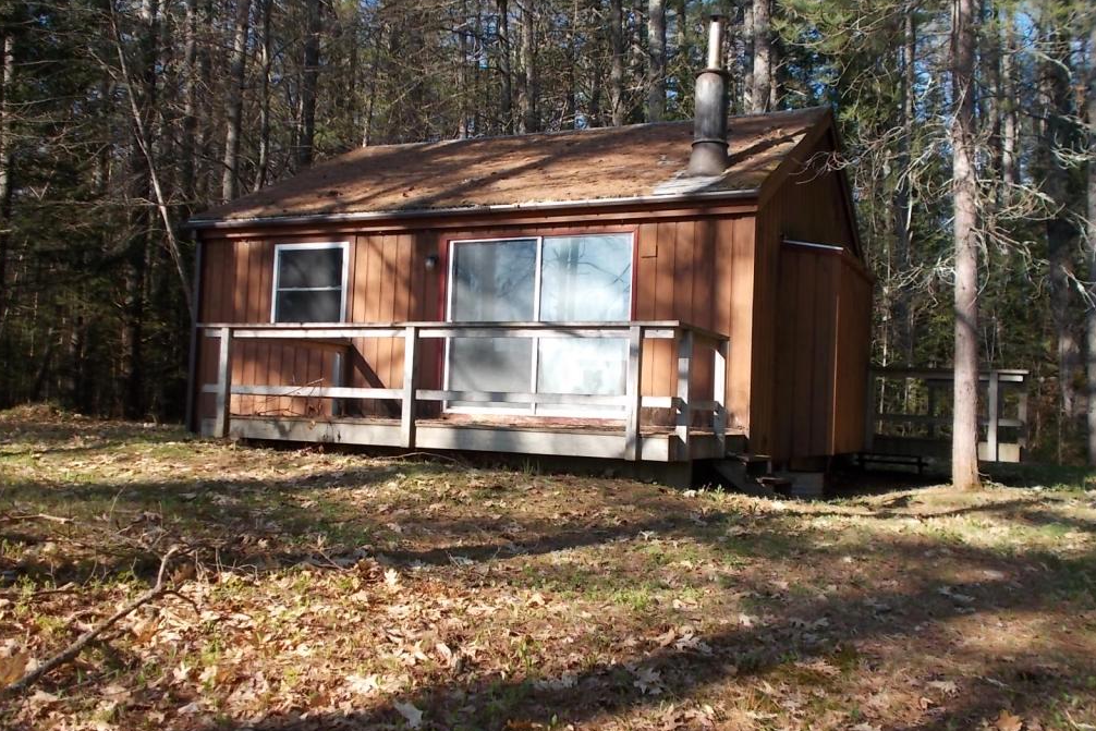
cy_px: 362
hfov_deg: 53.1
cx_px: 545
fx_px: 1096
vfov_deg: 36.9
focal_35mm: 36
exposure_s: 1/250
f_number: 3.6
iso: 80
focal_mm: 6
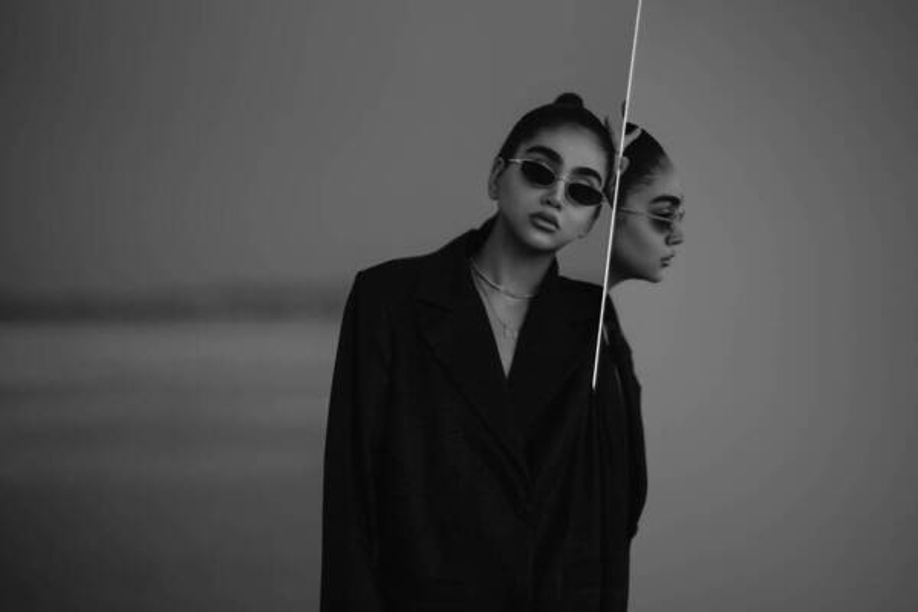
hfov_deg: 23.9
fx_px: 2167
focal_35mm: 85
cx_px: 459
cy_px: 306
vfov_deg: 16.1
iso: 160
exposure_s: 1/125
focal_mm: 85
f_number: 1.4
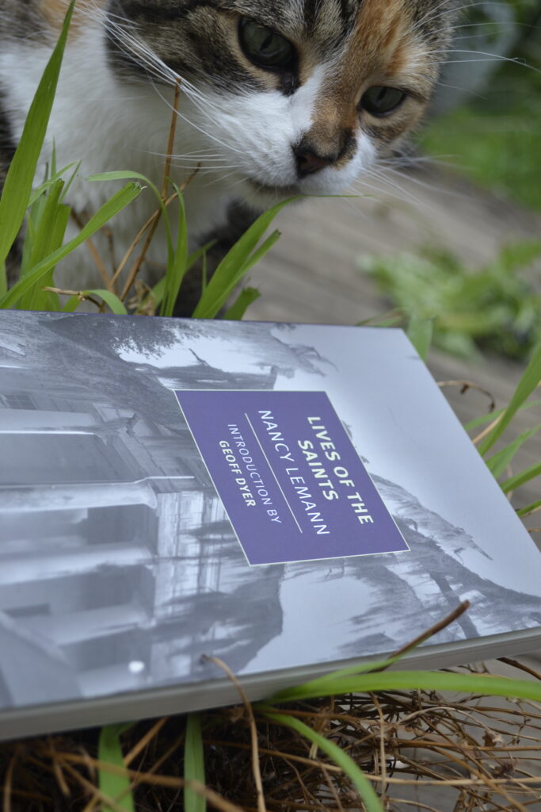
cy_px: 406
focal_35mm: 51
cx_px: 270
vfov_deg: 38.9
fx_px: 1149
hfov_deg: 26.5
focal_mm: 34
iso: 200
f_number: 5
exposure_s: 1/160
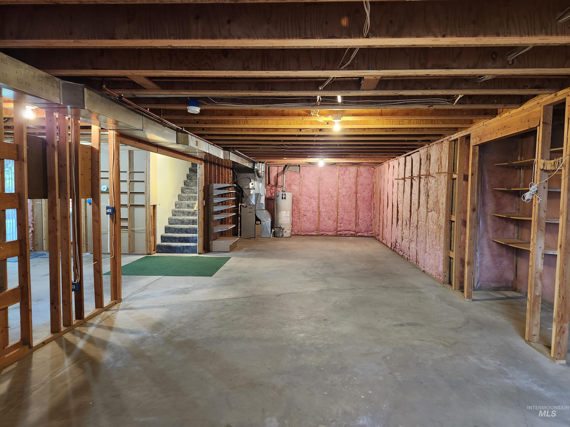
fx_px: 379
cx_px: 285
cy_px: 214
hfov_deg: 73.9
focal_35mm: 23
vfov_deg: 58.9
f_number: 1.8
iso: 500
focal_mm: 5.54
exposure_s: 1/30
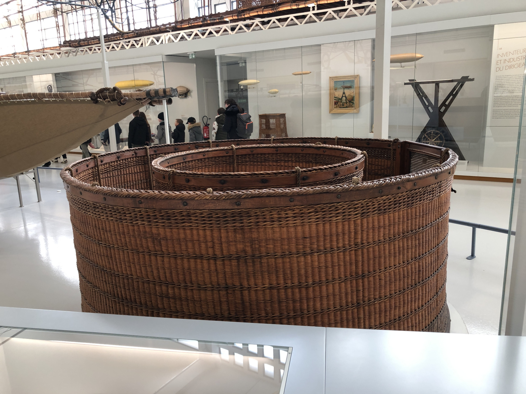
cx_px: 263
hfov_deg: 63.4
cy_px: 197
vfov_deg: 49.7
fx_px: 425
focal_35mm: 28
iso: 25
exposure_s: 1/33
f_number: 1.8
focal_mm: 3.99
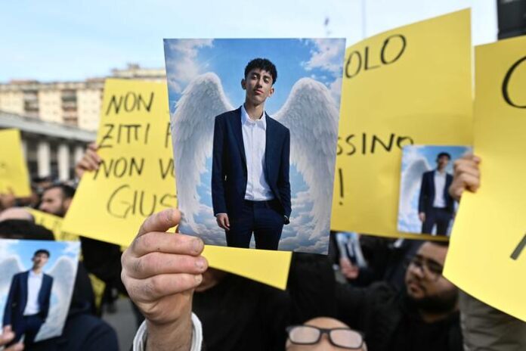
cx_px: 263
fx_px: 351
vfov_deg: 53.1
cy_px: 176
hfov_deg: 73.7
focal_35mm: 24
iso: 640
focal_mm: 24
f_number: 5
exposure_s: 1/1600
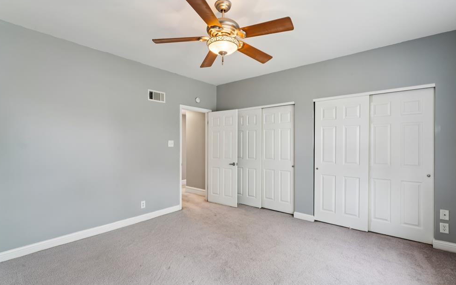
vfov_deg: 67.7
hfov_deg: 94.0
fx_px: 213
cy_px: 145
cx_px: 224
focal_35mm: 17
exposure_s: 1/5
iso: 200
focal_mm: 16.1
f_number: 13
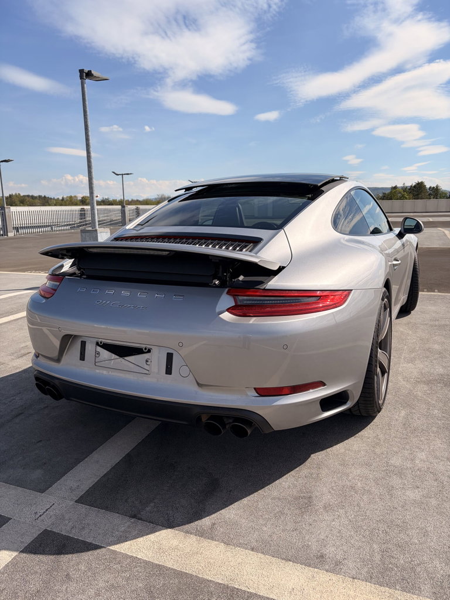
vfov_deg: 67.3
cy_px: 300
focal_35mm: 26
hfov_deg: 53.1
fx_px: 451
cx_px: 225
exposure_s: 1/5814
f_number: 1.6
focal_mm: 5.96
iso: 50
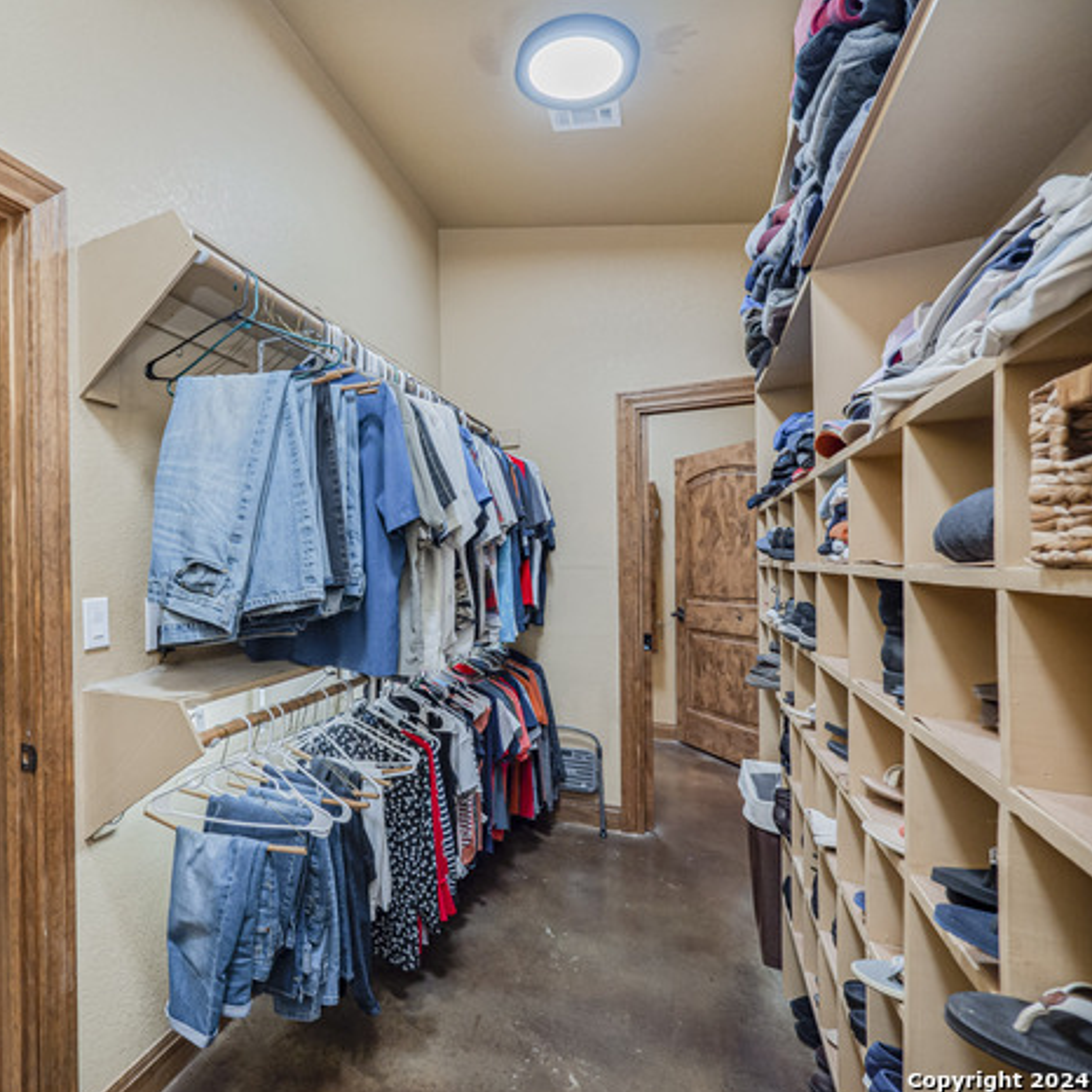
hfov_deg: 80.5
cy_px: 560
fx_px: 607
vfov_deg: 84.0
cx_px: 344
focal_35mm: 17
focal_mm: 7
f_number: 4
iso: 500
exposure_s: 1/125
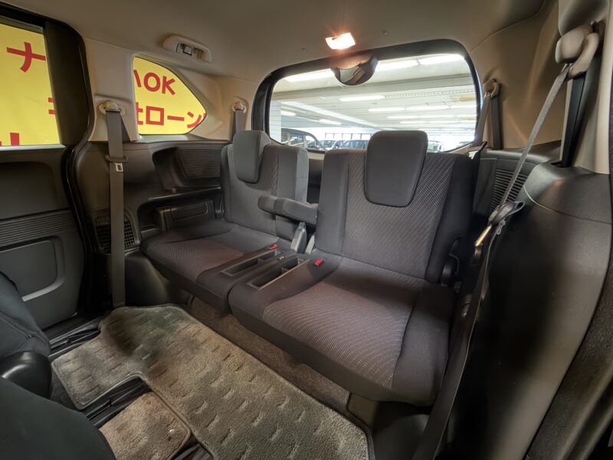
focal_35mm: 14
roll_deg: -1.9
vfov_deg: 85.7
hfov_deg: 102.1
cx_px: 306
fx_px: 248
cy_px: 230
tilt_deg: -19.4
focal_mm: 2.22
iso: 1250
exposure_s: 1/6
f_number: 2.2
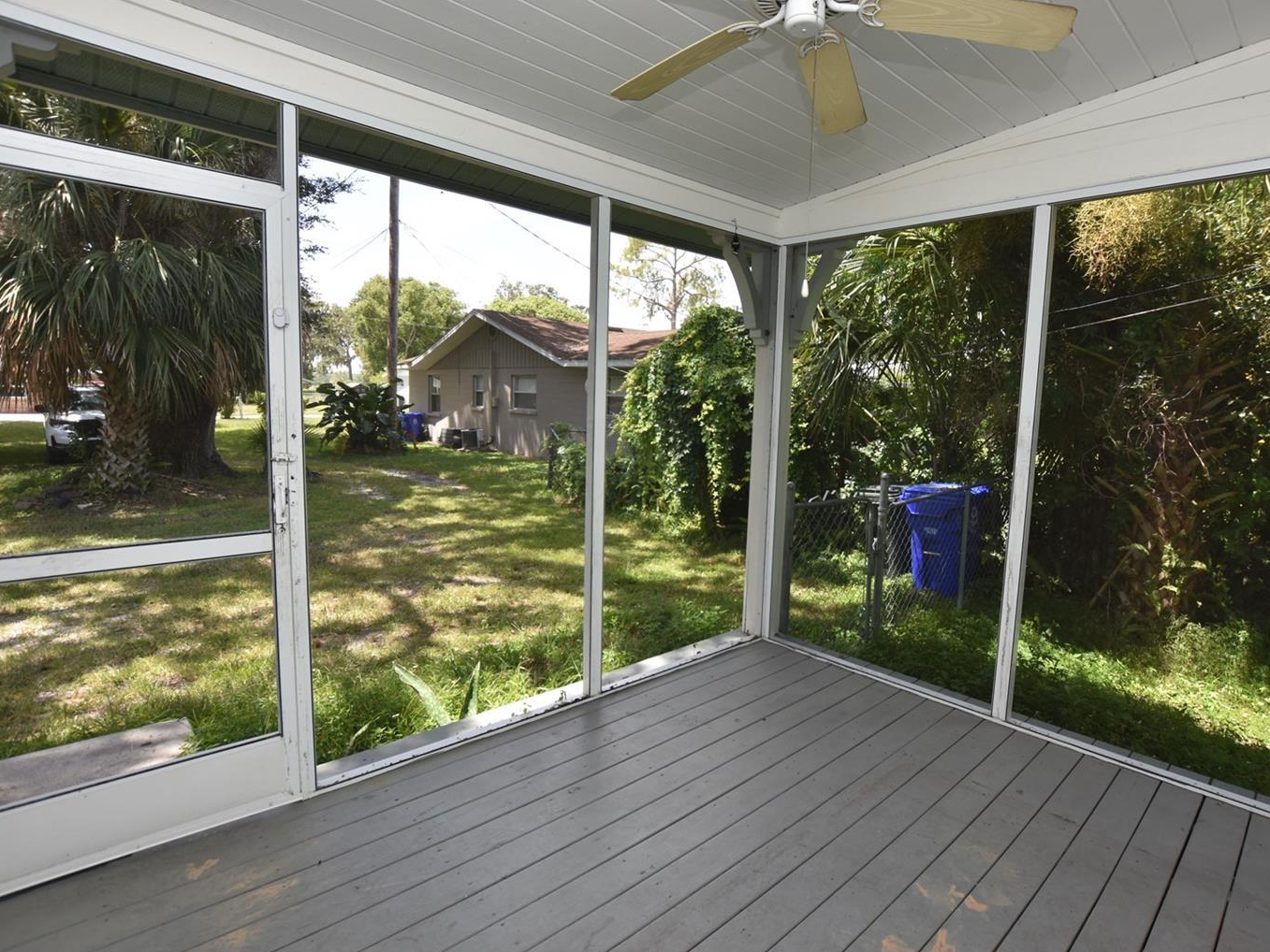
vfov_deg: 74.7
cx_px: 709
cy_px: 468
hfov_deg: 90.6
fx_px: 624
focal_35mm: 17
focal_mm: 10
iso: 125
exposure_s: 1/125
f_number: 5.6
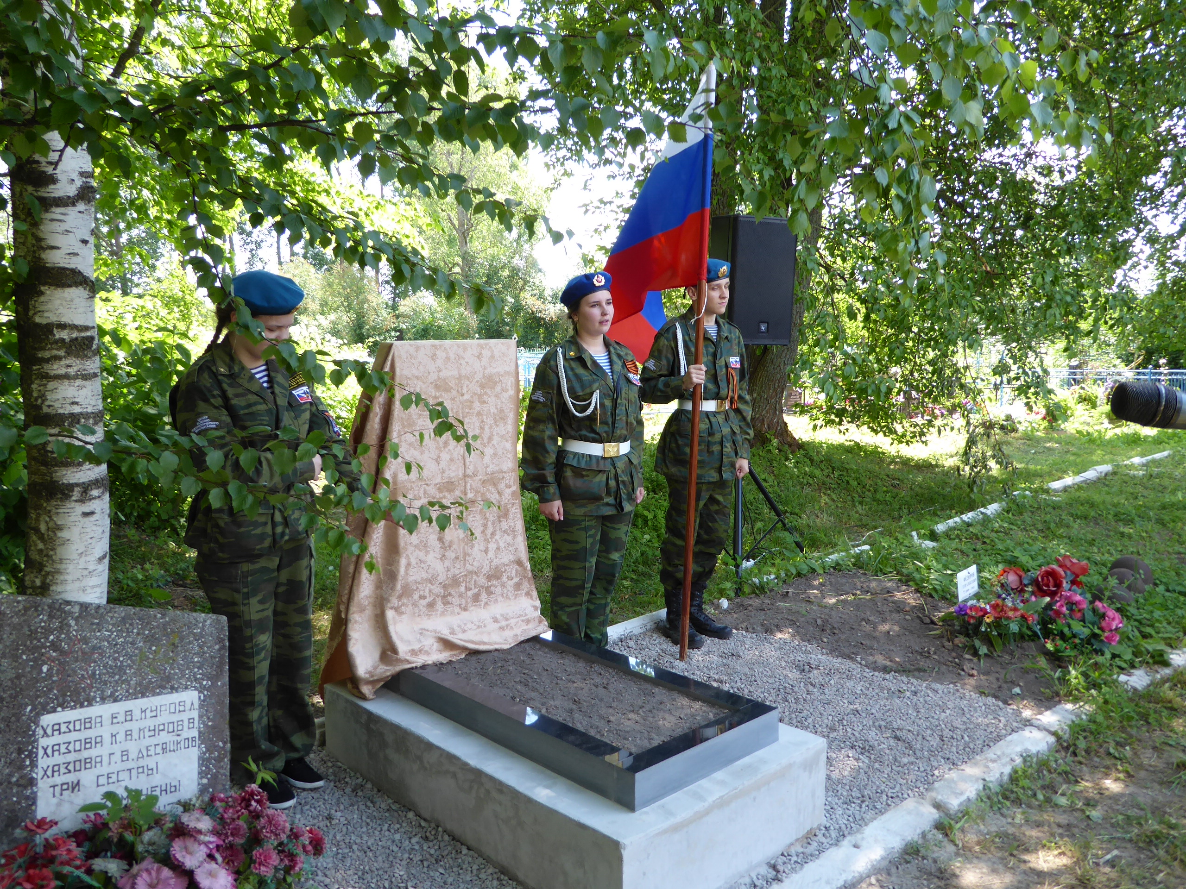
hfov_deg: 61.7
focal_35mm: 29
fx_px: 994
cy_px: 444
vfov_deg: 48.2
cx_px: 593
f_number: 3.5
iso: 80
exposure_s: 1/80
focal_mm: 5
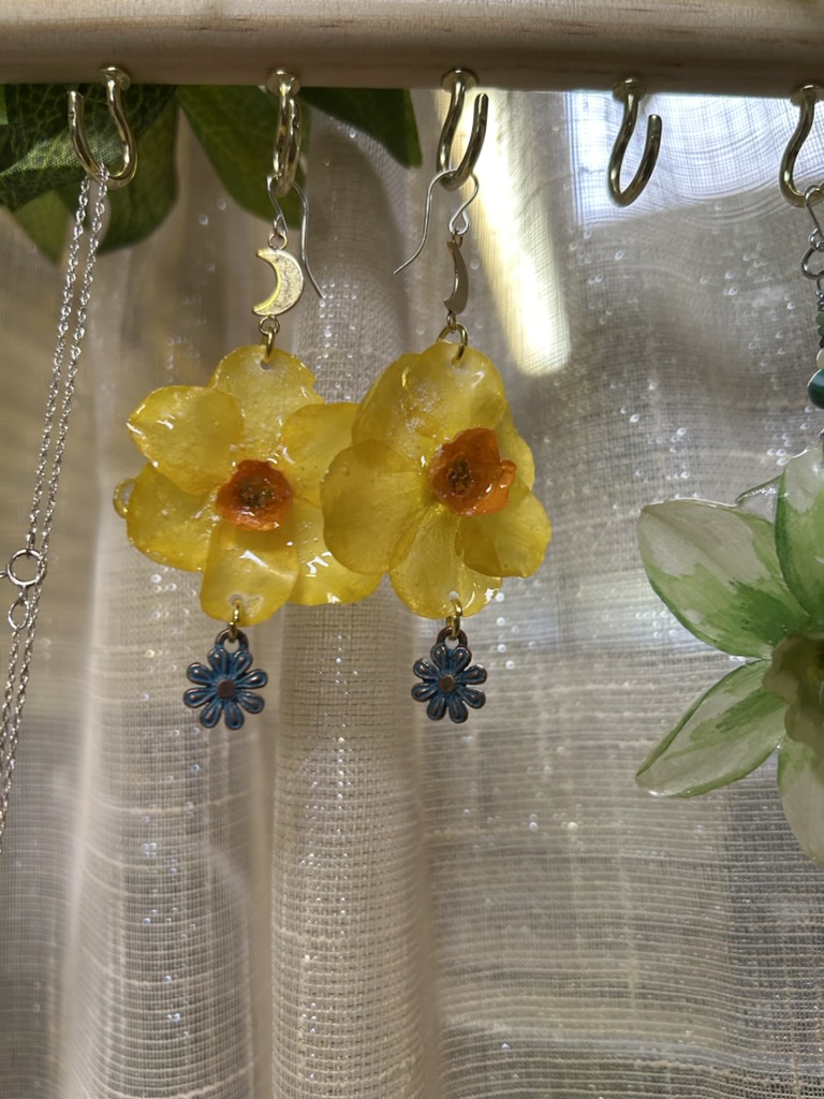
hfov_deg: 53.1
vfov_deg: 67.3
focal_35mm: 26
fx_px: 825
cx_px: 412
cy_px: 550
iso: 125
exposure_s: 1/100
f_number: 1.5
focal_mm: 5.7
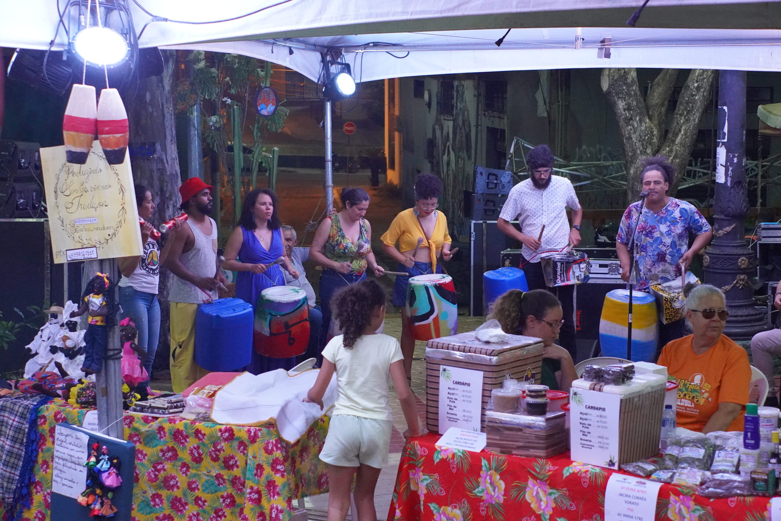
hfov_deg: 27.0
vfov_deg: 18.2
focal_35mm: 75
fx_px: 1627
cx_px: 390
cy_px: 260
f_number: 4
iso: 6400
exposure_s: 1/160
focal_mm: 50
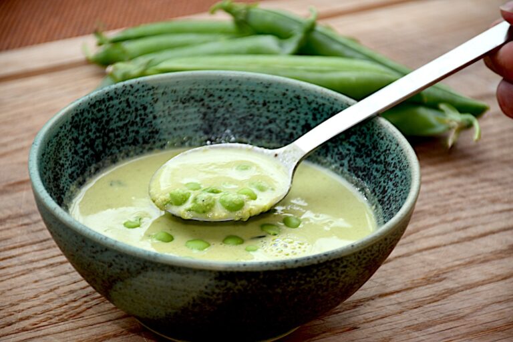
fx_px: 2992
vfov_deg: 6.5
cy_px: 171
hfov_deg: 9.8
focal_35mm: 210
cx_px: 256
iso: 200
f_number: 5.6
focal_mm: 140
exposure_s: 1/80
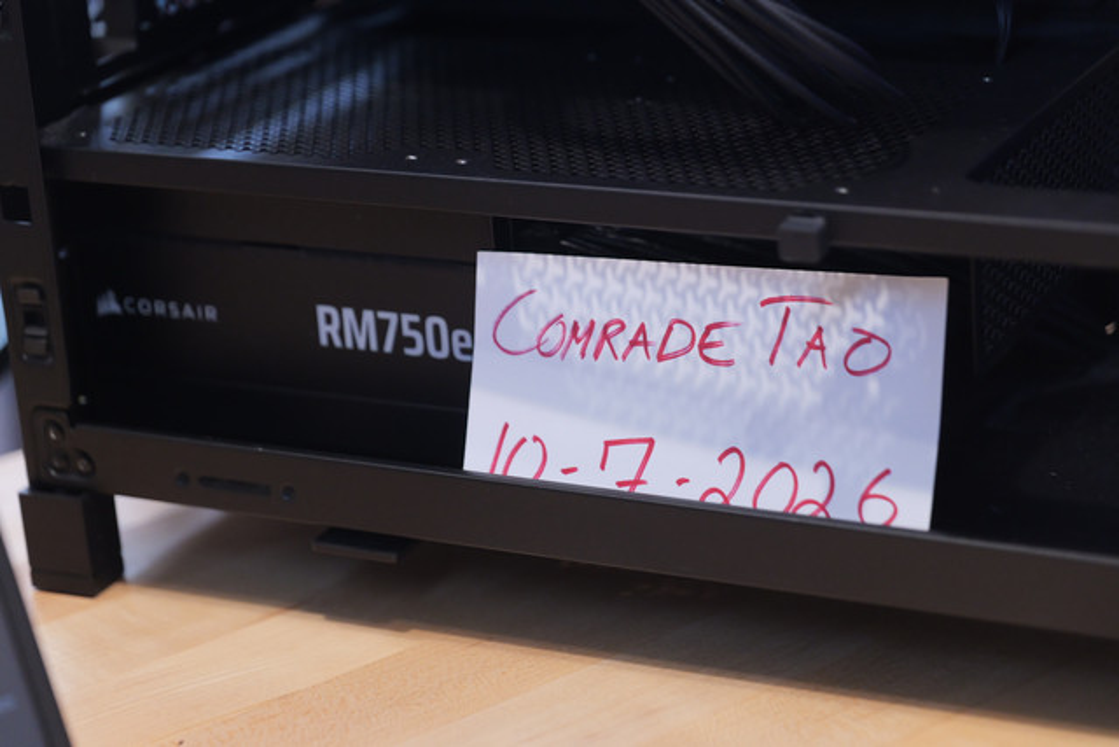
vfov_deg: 14.9
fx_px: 2860
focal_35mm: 92
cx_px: 560
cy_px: 374
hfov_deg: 22.1
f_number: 4
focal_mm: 92
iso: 6400
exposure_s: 1/125
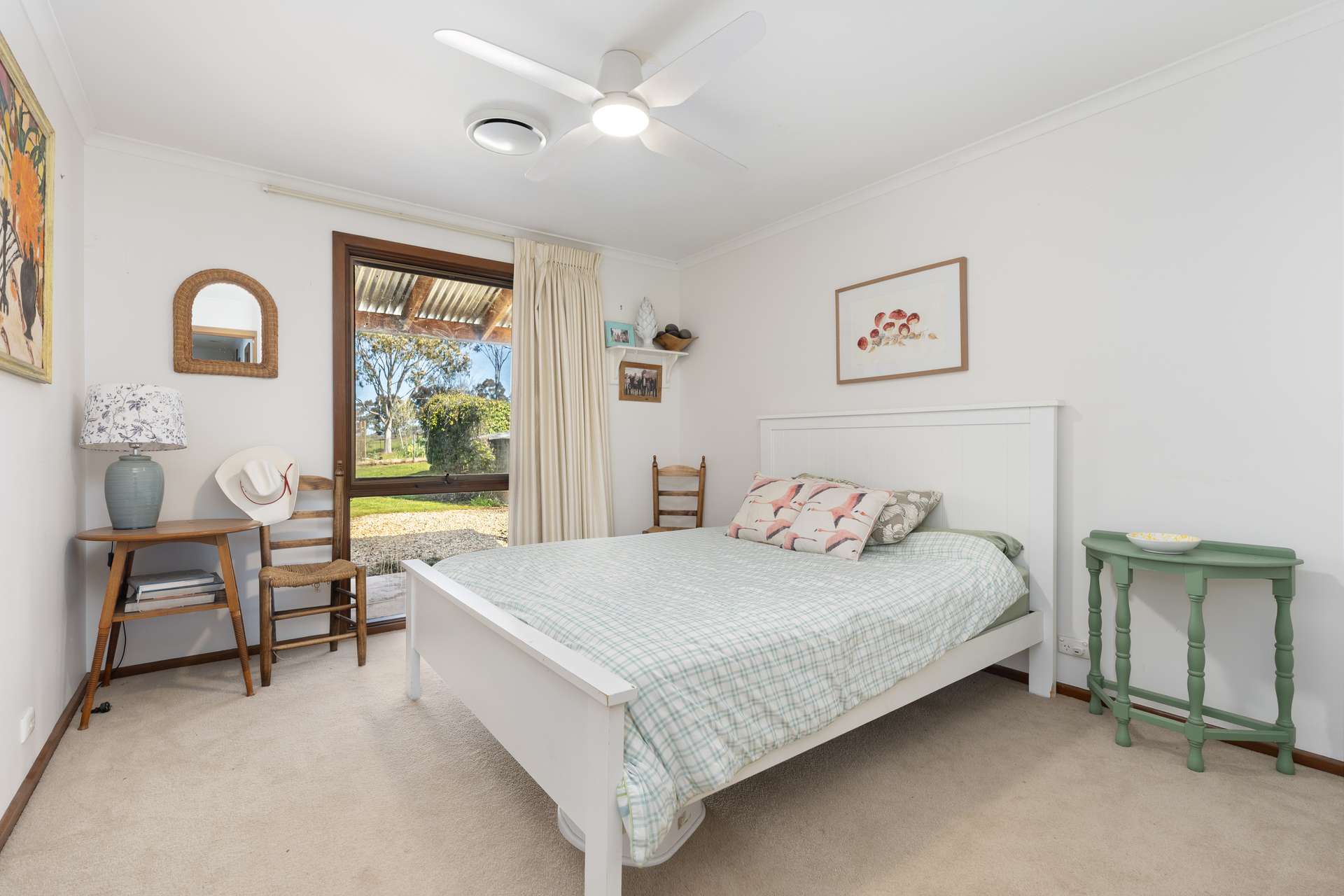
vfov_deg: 73.7
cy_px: 448
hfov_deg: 96.7
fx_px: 597
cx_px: 672
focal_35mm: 16
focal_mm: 16
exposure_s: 1/10
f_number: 7.1
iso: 400
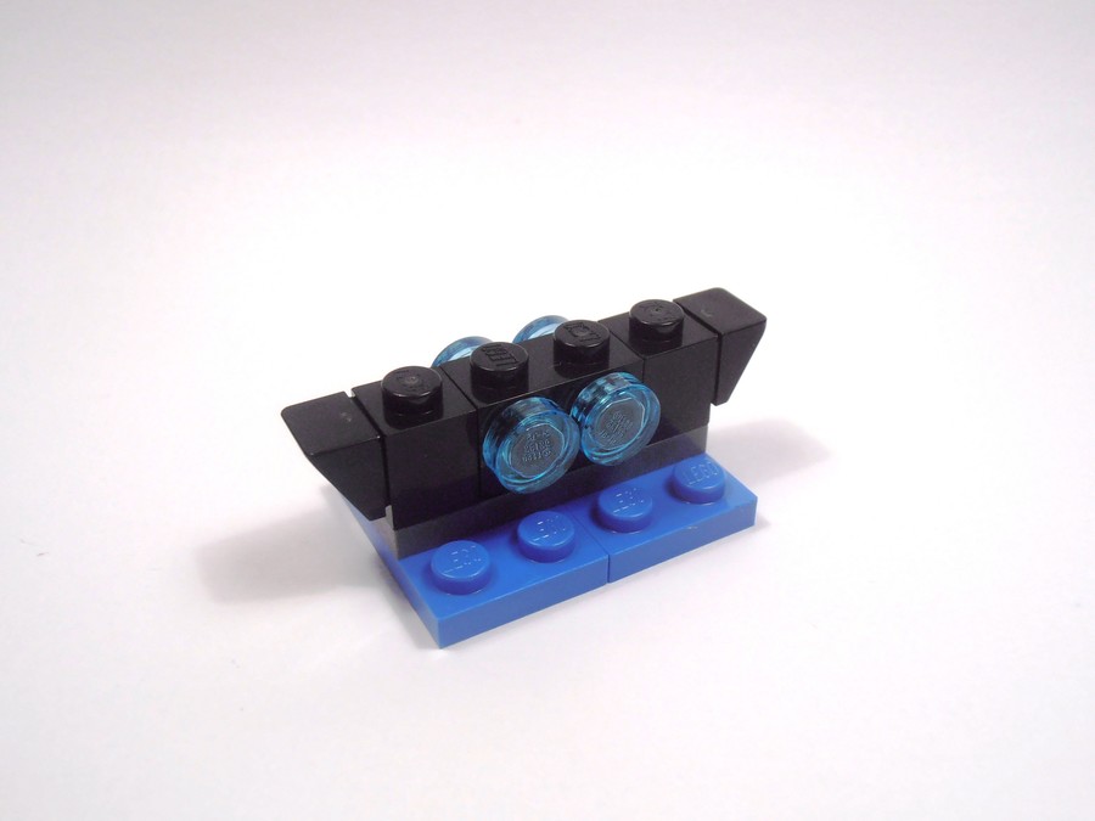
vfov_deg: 38.7
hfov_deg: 50.1
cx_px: 548
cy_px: 410
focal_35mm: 37
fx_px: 1170
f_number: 3.9
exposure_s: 1/80
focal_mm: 6.61
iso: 80
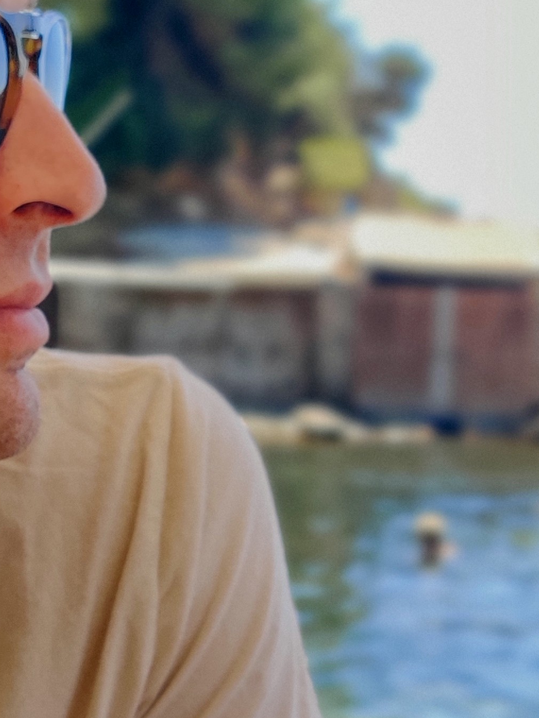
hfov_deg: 15.2
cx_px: -186
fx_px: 1910
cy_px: 457
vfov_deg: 21.3
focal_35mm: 92
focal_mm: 4.75
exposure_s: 1/757
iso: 125
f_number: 1.65
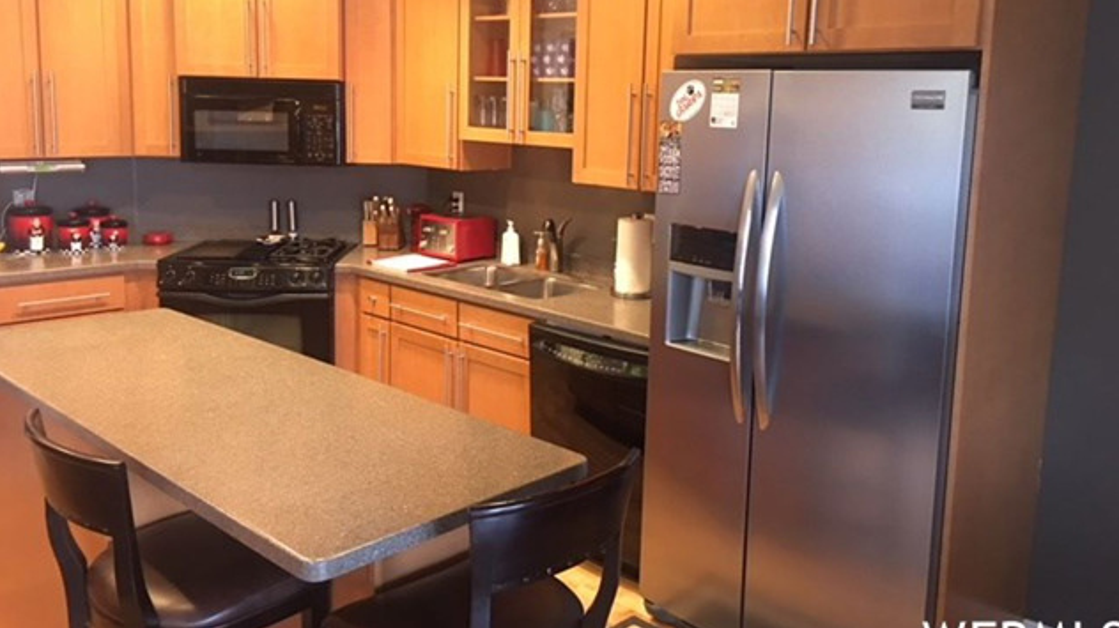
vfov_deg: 36.4
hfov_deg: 61.0
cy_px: 239
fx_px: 949
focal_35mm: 32
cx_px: 563
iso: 64
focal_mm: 4.15
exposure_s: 1/4
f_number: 2.2
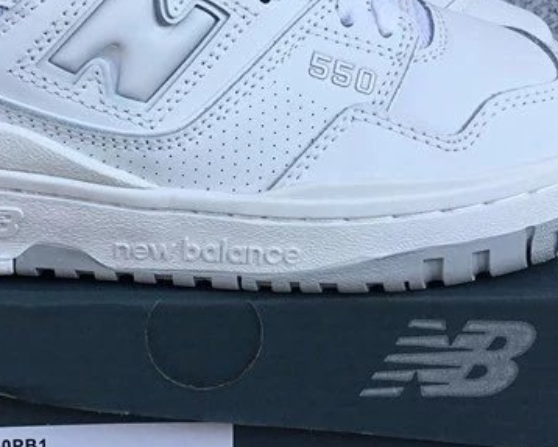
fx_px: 1256
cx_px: 182
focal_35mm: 76
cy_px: 217
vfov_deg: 20.2
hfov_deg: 24.9
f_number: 2.4
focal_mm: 3.3
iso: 25
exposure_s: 1/431
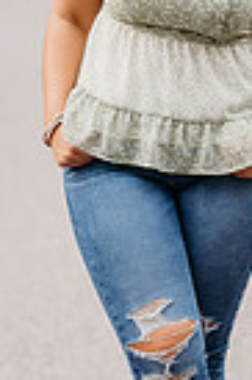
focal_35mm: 280
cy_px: 141
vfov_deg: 7.4
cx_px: 202
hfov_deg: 4.9
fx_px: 2947
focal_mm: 85
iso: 320
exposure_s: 1/250
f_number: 2.2
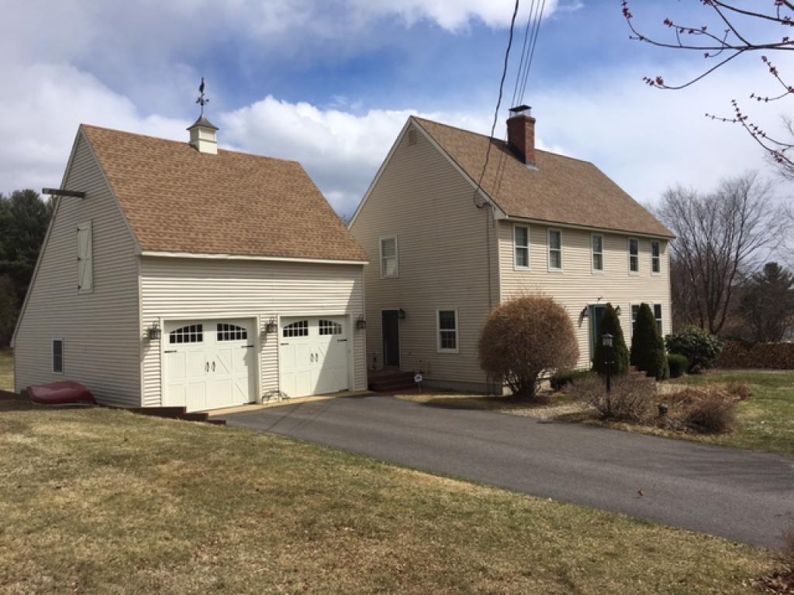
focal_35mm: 29
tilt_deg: +2.6
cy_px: 298
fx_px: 665
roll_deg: +2.5
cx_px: 397
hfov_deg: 61.7
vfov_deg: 48.2
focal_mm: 4.15
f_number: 2.2
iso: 25
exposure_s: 1/3077
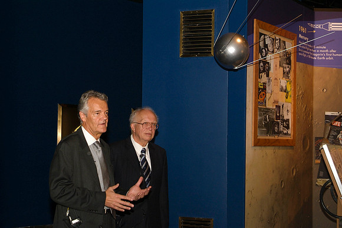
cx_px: 171
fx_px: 542
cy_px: 114
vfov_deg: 23.8
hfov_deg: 35.0
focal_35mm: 57
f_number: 8
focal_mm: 38
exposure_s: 1/45
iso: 800
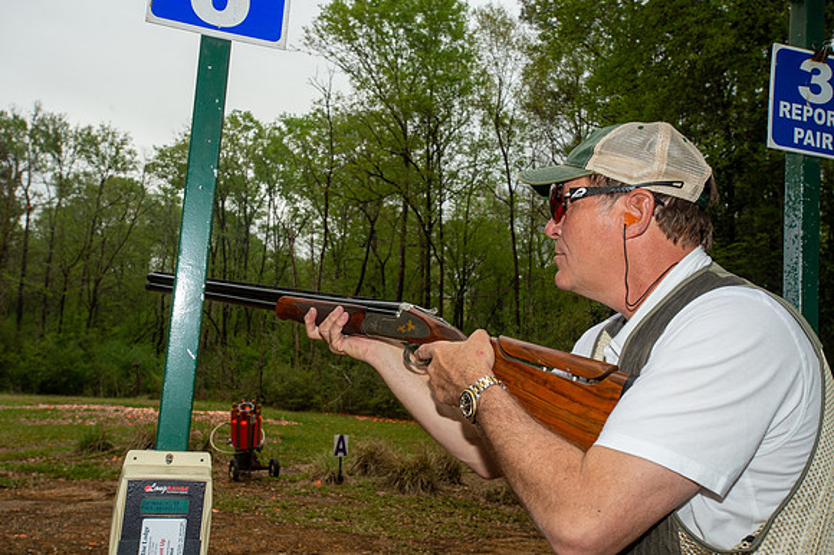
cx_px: 417
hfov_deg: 54.5
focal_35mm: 35
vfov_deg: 37.8
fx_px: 810
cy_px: 278
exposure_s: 1/125
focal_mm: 35
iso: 125
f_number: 9
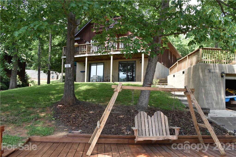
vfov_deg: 41.7
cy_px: 78
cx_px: 118
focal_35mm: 32
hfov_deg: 59.5
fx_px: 206
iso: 400
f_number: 7.1
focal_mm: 21
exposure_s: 1/200
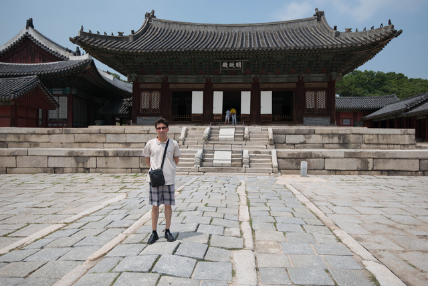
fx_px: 357
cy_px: 143
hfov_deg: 61.9
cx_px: 214
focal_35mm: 30
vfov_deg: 43.6
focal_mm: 30
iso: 200
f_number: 4.8
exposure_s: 1/2000
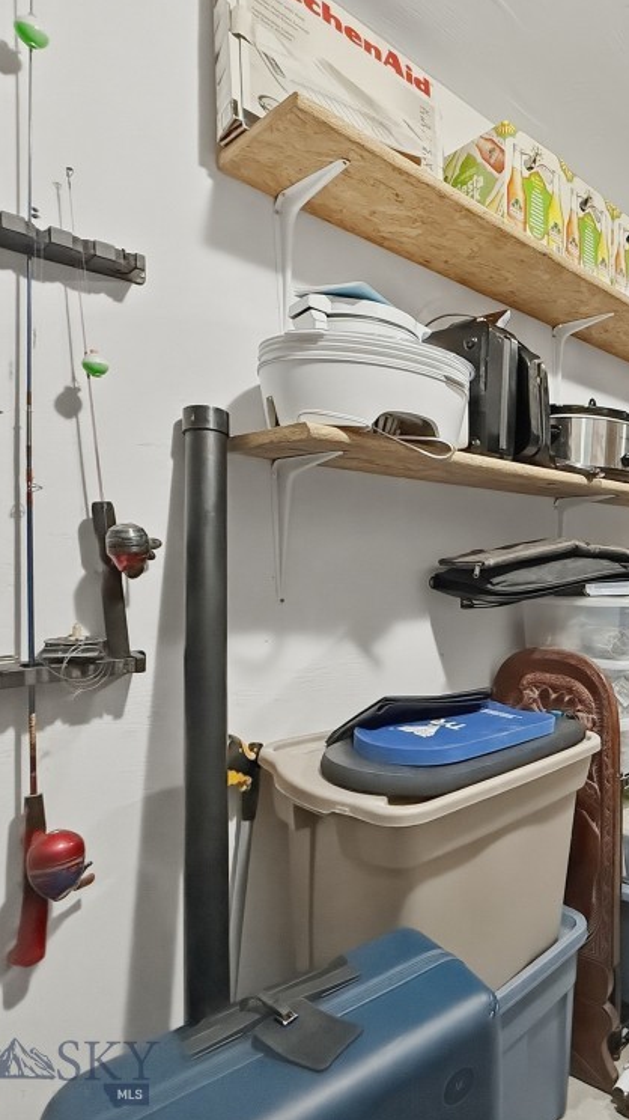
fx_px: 623
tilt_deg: +1.7
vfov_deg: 83.8
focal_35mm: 21
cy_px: 548
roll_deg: +0.2
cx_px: 637
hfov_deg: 44.9
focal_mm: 2.2
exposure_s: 1/60
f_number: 2.2
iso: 1000
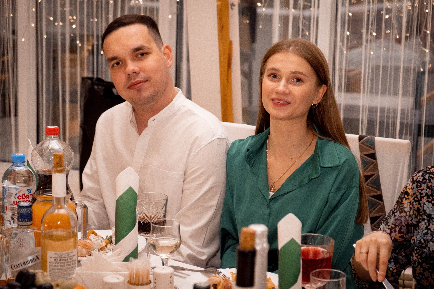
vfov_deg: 18.7
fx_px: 880
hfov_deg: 27.7
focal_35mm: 73
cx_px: 217
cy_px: 144
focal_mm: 48.4
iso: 1600
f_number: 4
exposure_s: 1/200
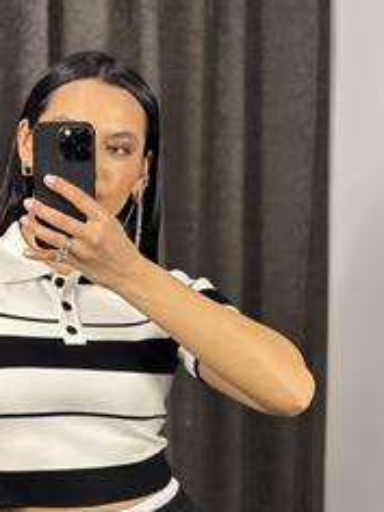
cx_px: 124
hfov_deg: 17.5
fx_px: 1242
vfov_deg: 23.0
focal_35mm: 84
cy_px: 411
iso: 125
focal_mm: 6.86
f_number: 1.78
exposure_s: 1/100
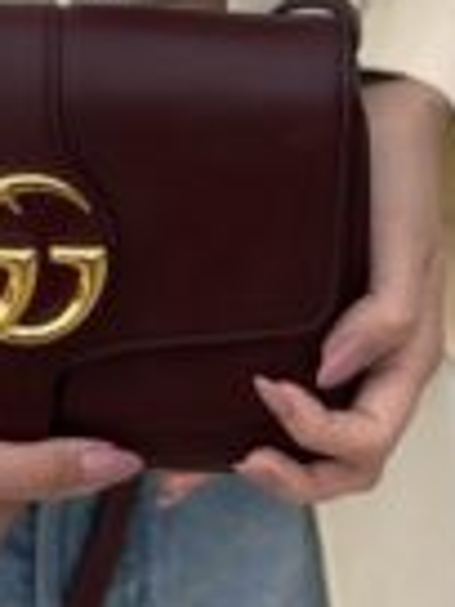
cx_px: -67
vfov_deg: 14.0
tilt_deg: -30.2
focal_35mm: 141
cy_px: 223
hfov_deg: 10.4
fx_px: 2471
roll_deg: +0.2
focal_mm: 6.76
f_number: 1.78
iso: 64
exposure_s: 1/1287
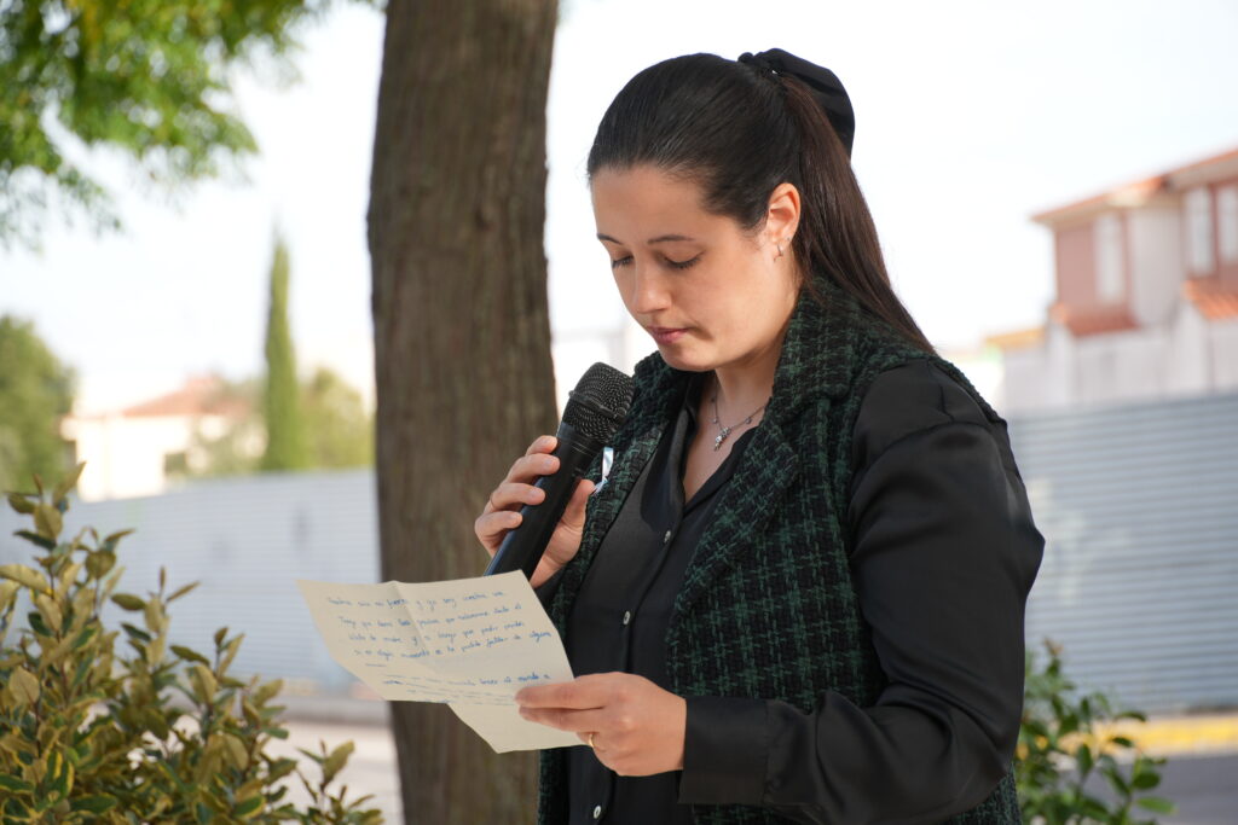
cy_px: 412
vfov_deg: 8.8
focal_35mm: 156
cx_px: 619
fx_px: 5365
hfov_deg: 13.2
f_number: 5.6
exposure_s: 1/125
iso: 100
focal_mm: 104
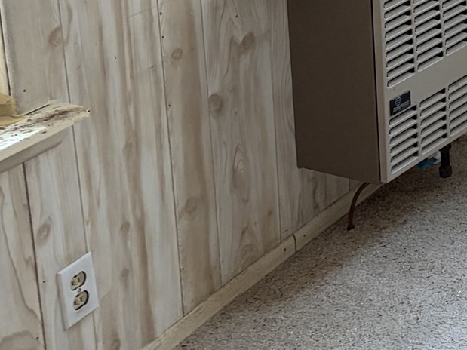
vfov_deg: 15.8
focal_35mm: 86
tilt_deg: -12.3
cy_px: -173
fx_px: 1160
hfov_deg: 19.3
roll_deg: -0.4
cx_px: 736
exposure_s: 1/60
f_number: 1.6
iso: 125
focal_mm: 5.96
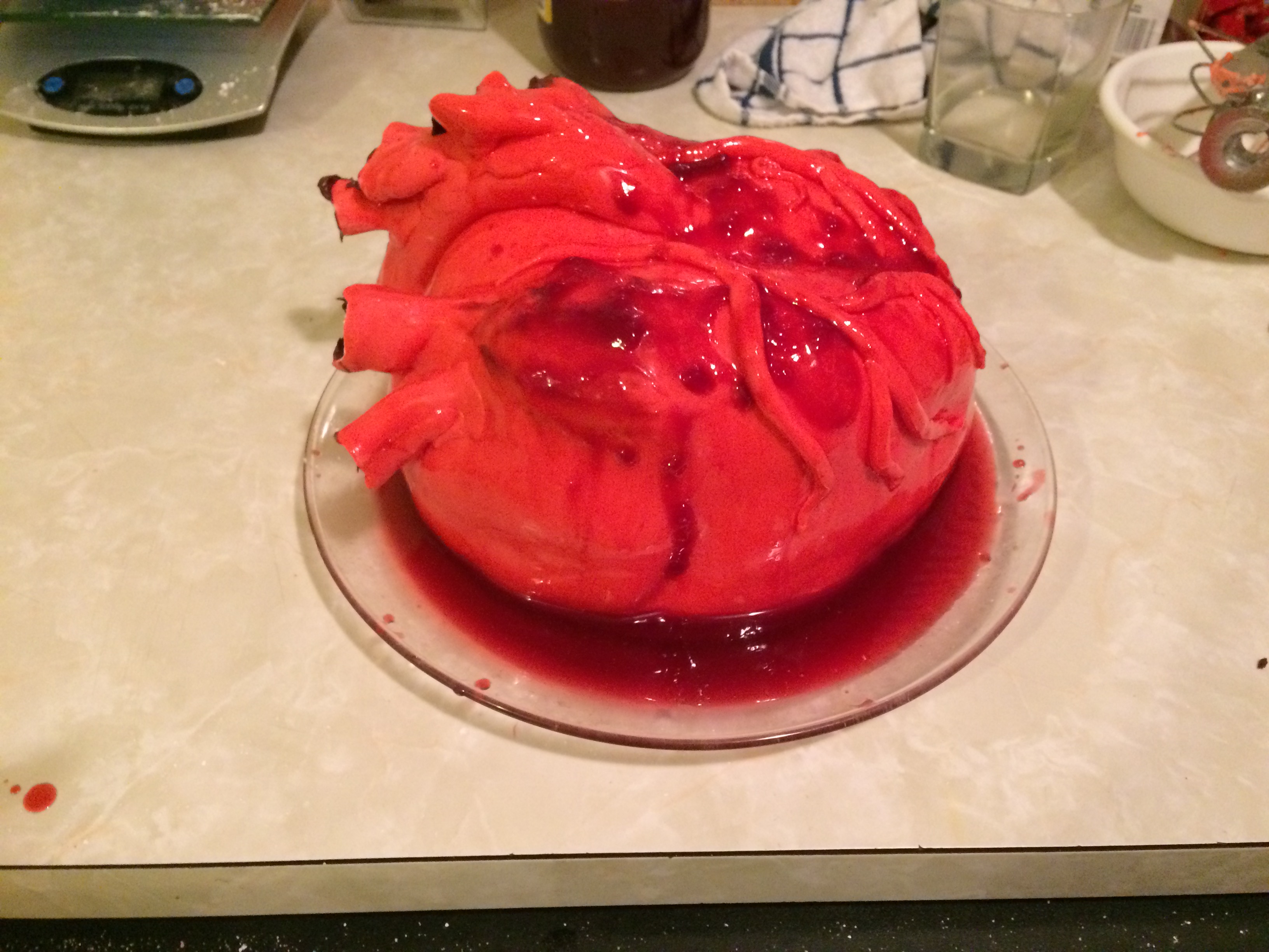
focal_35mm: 29
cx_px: 634
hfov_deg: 61.7
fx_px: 1063
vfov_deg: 48.2
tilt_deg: -45.7
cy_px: 476
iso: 320
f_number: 2.2
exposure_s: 1/15
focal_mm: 4.15
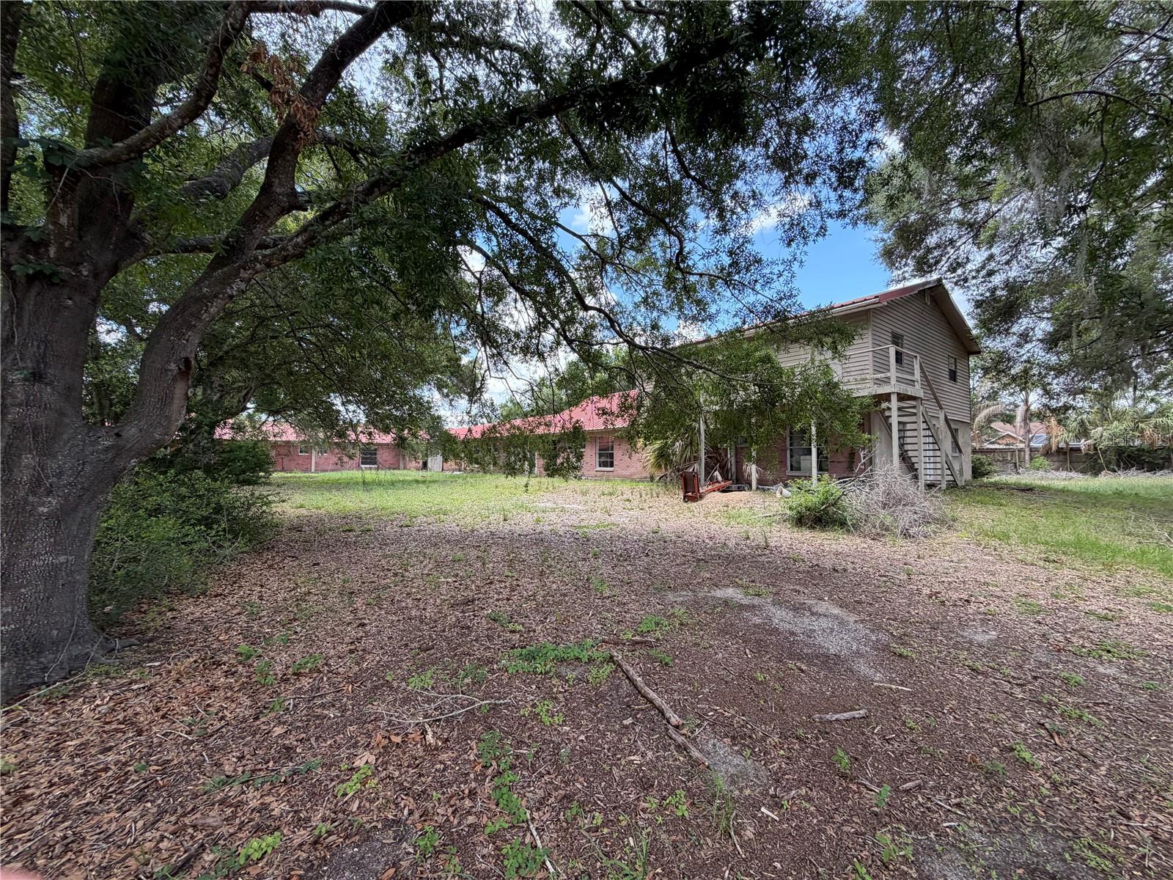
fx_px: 474
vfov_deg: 85.7
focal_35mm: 14
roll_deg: -1.1
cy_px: 440
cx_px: 586
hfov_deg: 102.1
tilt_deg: +3.1
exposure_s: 1/223
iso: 50
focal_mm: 2.22
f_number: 2.2
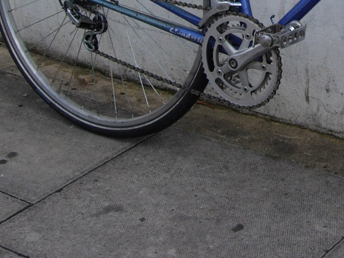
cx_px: 327
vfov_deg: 13.1
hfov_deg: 17.4
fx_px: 1104
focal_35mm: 111
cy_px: -33
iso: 64
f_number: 2.8
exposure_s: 1/683
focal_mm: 7.8
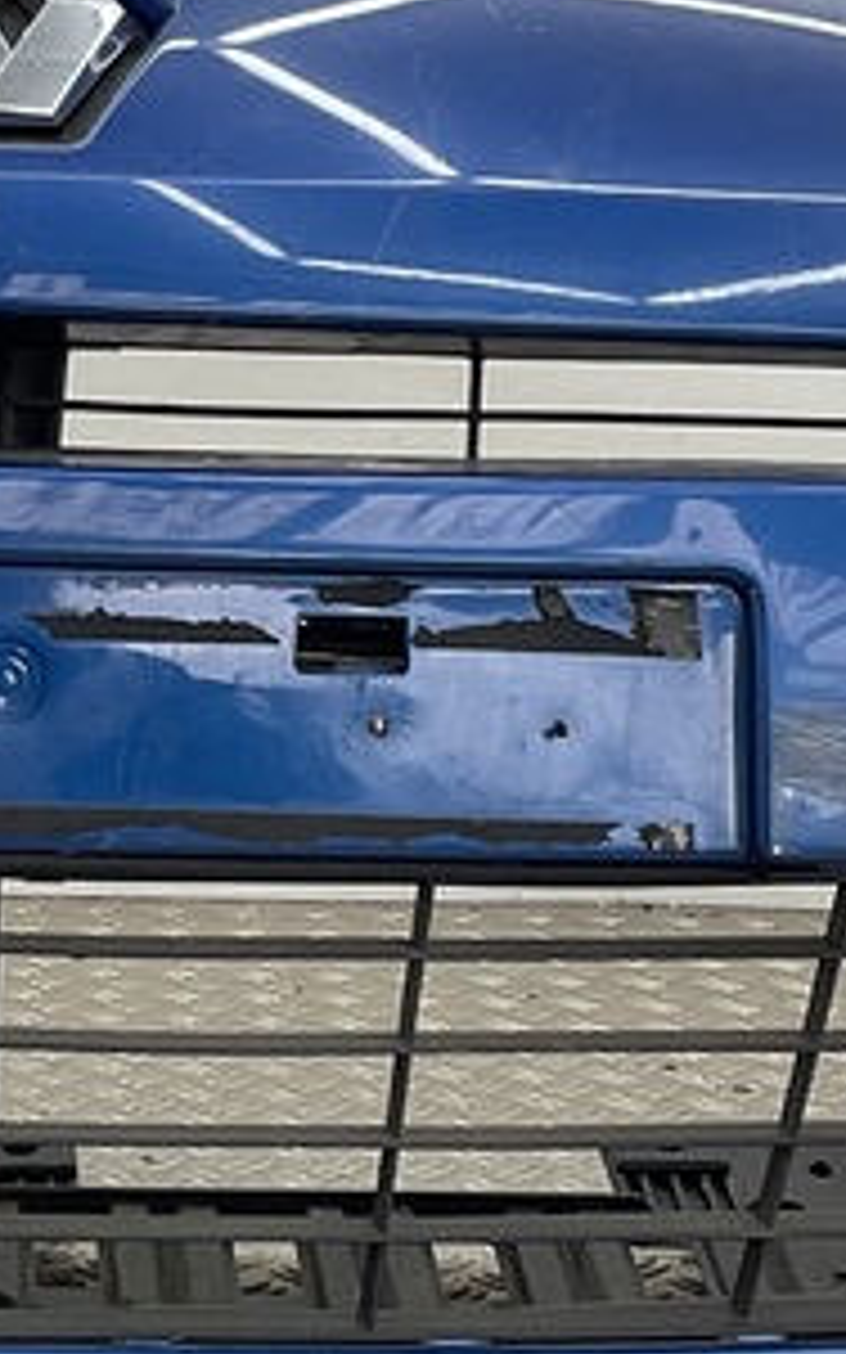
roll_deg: -3.2
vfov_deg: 20.1
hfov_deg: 12.6
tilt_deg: -7.3
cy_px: 441
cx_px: 18
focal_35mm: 103
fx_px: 3801
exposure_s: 1/100
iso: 25
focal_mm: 3
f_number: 1.8
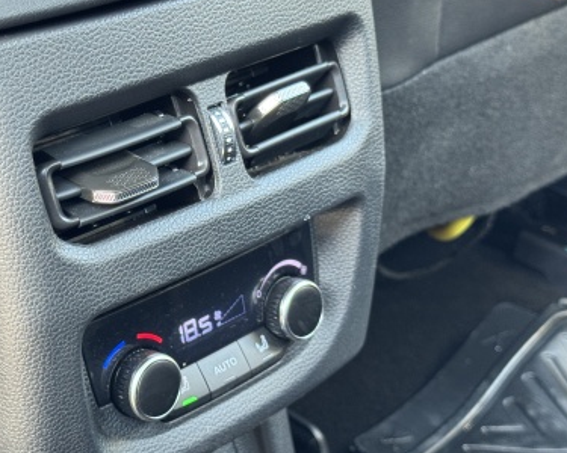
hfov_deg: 25.1
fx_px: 1259
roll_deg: +1.4
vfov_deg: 20.4
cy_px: 201
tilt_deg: -26.4
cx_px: 147
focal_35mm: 75
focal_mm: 6.76
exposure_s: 1/41
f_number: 1.78
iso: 250
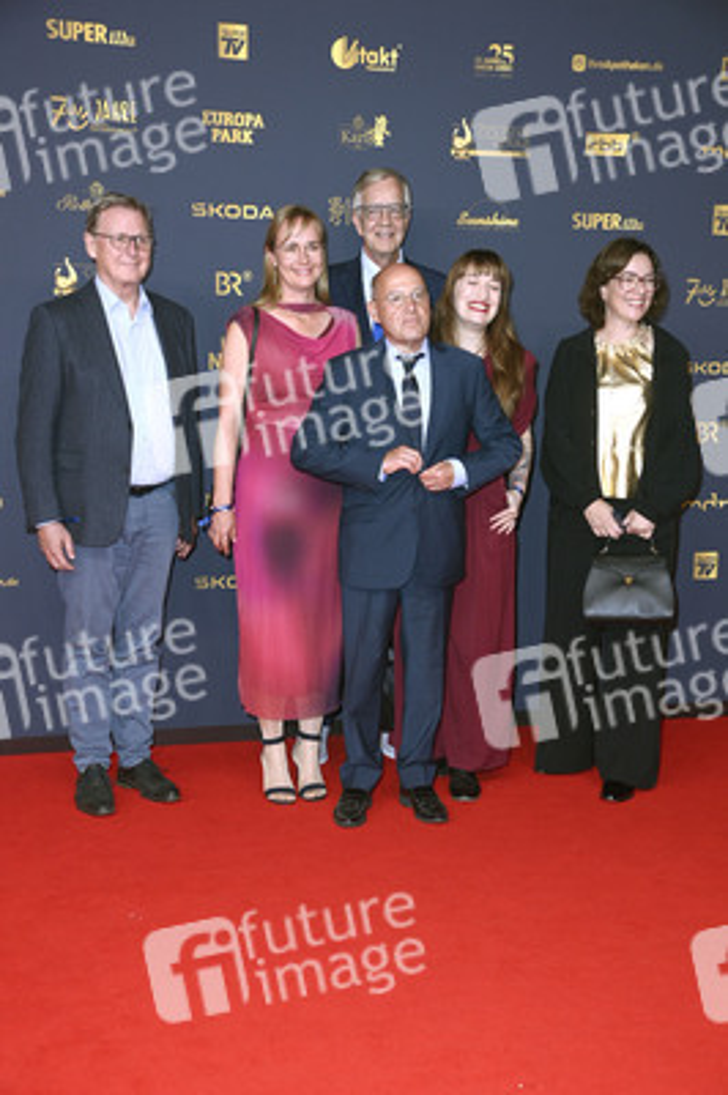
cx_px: 364
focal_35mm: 50
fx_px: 1519
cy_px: 548
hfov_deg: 26.9
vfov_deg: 39.6
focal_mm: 50
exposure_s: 1/200
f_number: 5.6
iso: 800
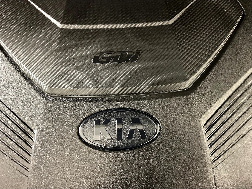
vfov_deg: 48.2
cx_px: 126
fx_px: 211
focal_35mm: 29
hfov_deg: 61.7
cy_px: 94
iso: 200
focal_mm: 3
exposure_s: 1/40
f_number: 1.8
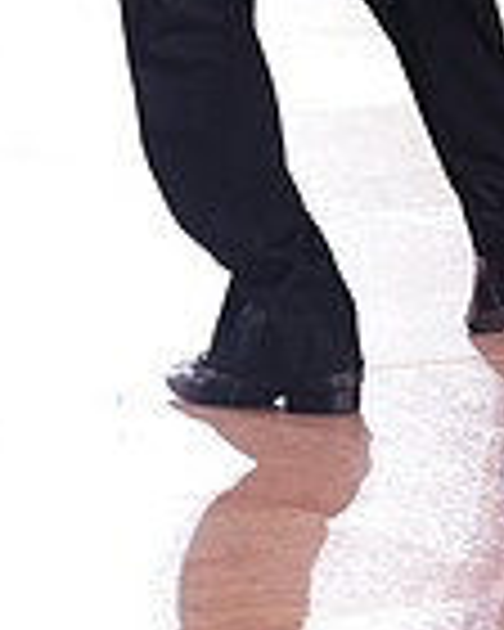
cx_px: 767
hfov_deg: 4.9
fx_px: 5817
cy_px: -400
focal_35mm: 312
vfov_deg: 6.1
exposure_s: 1/640
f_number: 2.8
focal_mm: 80
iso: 2000
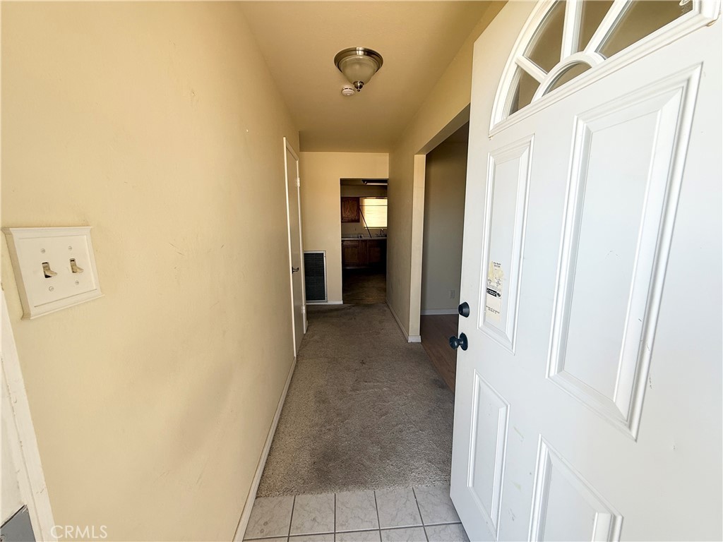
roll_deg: +0.3
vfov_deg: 85.7
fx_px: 292
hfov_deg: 102.1
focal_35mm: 14
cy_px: 271
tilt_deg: -9.5
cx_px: 362
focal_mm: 2.22
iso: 100
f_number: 2.2
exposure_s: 1/99
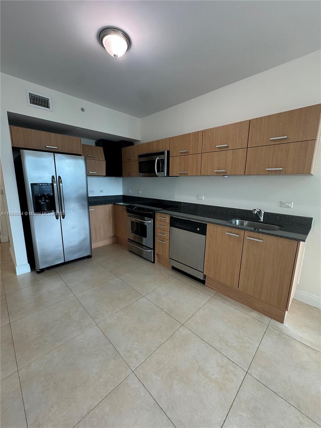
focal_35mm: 14
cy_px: 214
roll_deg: -0.7
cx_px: 160
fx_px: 173
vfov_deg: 102.1
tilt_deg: -10.3
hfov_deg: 85.7
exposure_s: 1/60
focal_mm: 2.22
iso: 160
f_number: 2.2
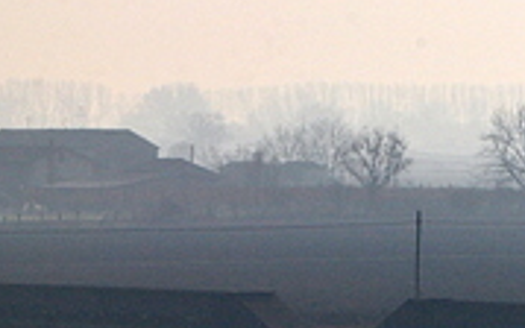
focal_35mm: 427
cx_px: 909
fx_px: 6111
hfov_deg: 4.9
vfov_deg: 3.1
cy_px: 51
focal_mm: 78
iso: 200
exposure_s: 1/800
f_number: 22
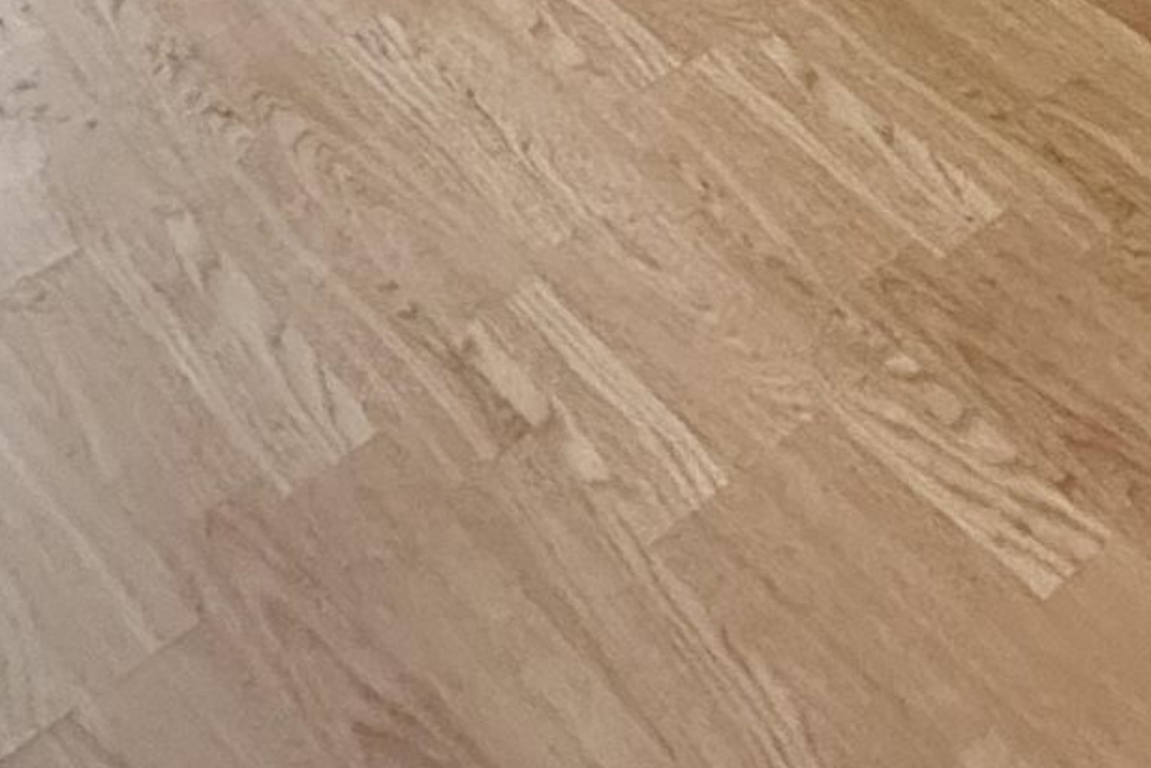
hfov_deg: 25.5
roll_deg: -3.4
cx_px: 1284
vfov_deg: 12.3
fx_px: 2334
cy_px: -1320
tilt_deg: -5.3
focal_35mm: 73
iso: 640
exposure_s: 1/60
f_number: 2.2
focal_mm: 2.22
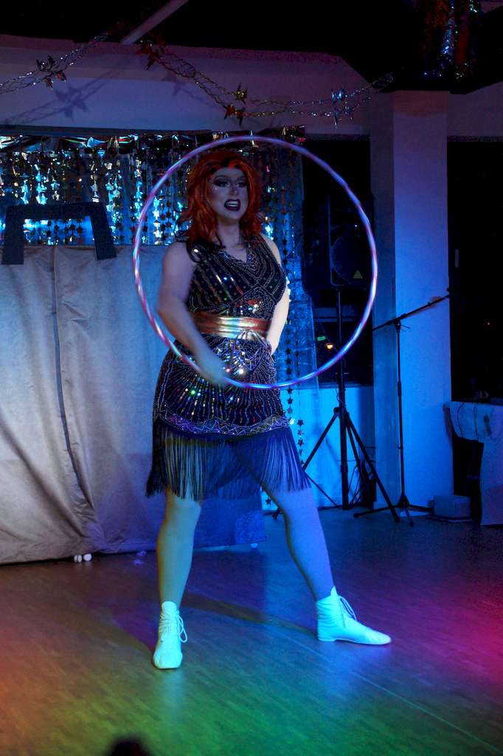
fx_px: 1416
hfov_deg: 20.1
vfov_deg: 29.9
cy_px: 378
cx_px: 252
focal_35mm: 68
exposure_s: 1/40
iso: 3200
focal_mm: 45
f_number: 4.5
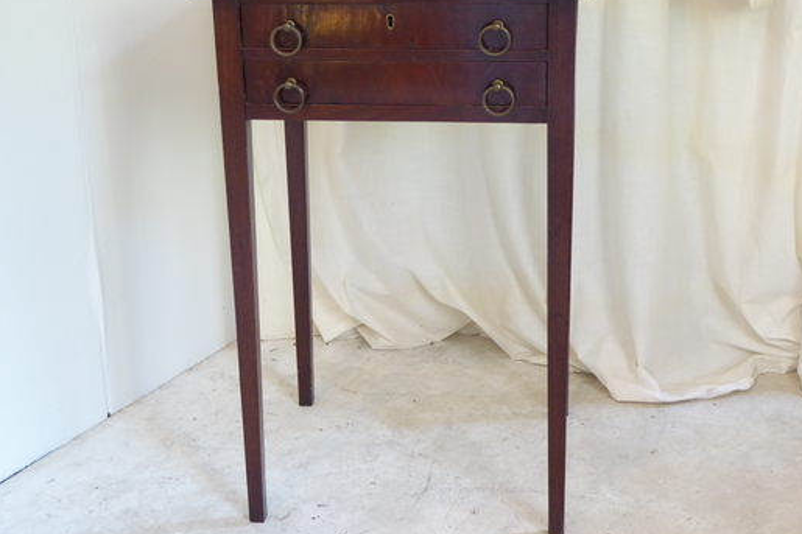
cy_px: 241
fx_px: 1269
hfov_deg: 35.1
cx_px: 403
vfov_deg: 23.8
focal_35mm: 57
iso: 400
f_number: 4
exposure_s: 1/10
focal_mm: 8.4
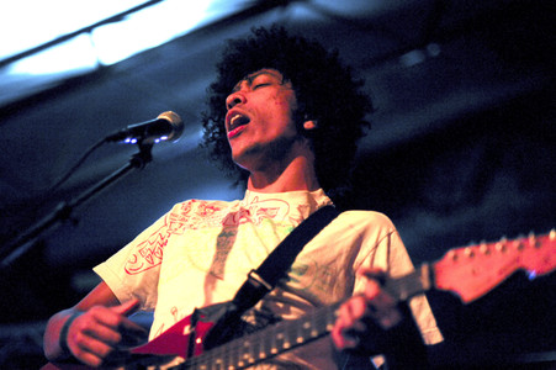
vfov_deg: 16.0
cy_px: 185
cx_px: 278
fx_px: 1312
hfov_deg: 23.9
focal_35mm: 85
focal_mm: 85
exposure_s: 1/250
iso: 6400
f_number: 1.8
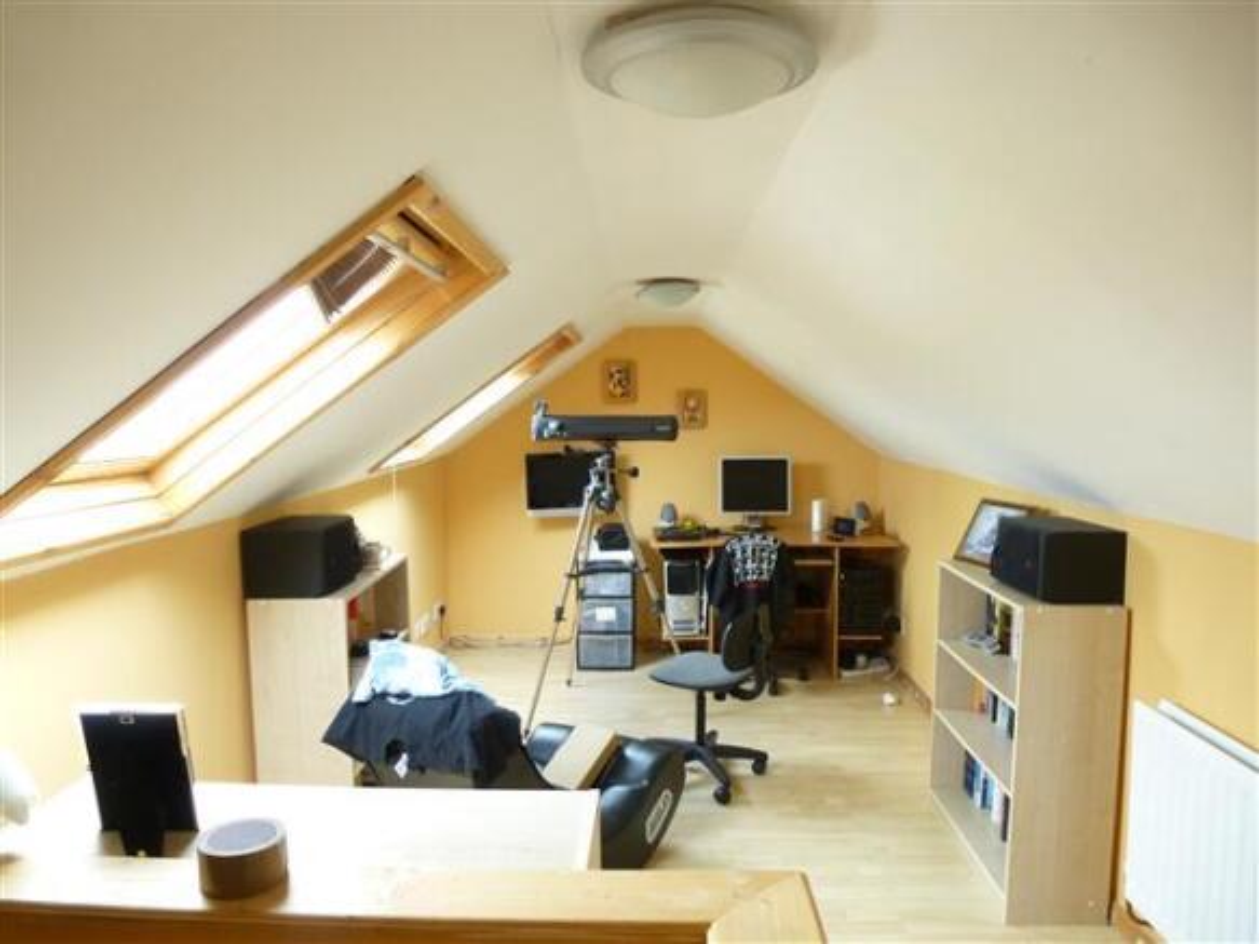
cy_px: 472
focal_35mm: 24
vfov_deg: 56.8
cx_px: 630
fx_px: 873
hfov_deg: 71.6
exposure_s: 1/40
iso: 400
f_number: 3.3
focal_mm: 4.3
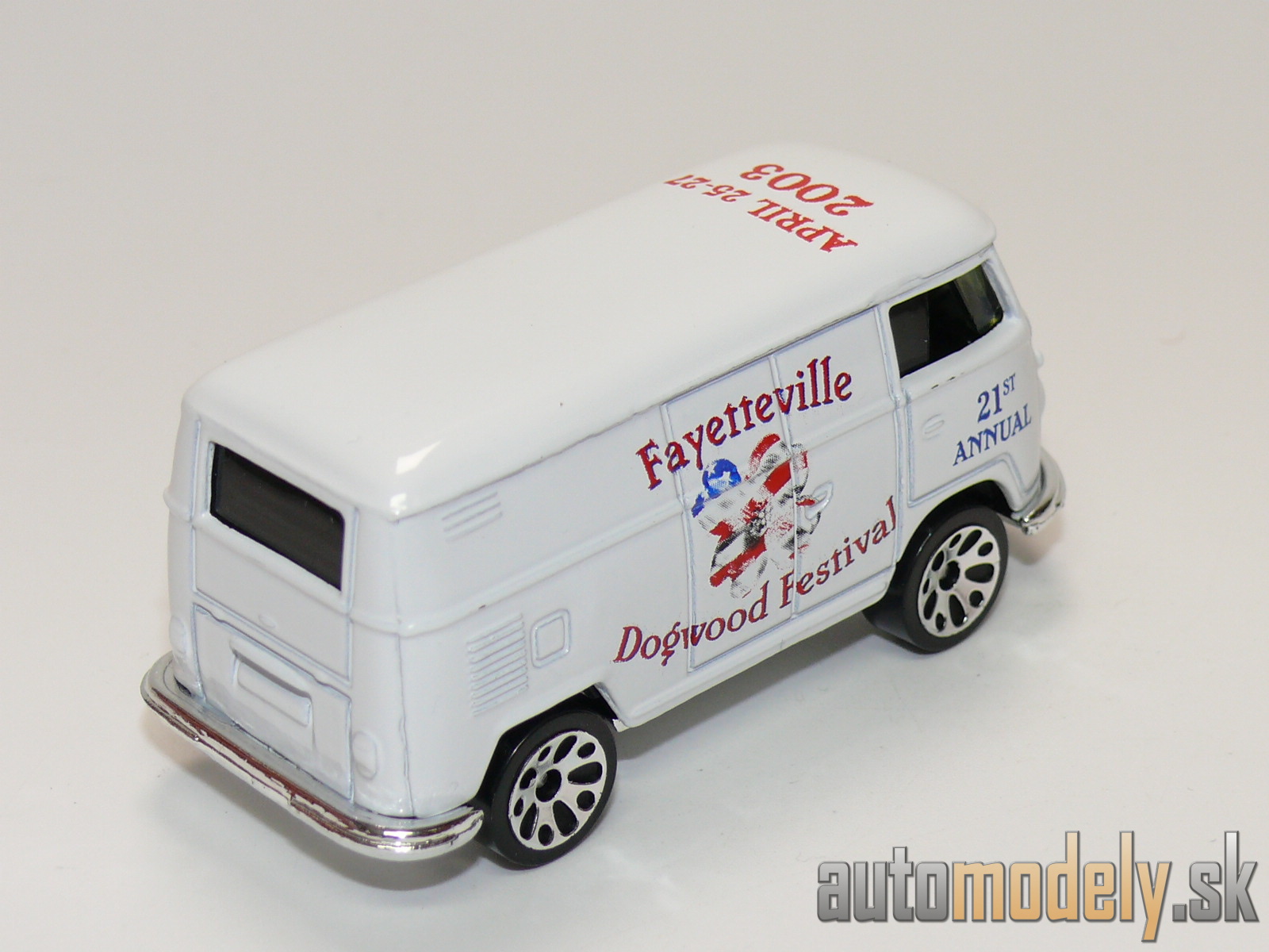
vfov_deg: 14.5
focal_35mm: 102
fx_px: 3739
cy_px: 476
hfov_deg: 19.3
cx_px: 634
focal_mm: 13.3
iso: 100
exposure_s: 1/30
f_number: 4
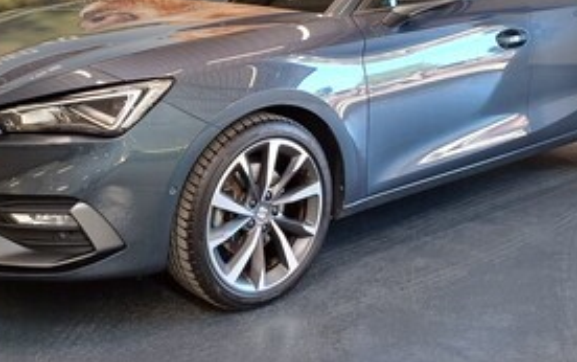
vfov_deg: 25.9
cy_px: 20
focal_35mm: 48
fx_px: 755
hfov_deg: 41.7
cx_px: 257
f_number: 1.8
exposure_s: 1/50
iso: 200
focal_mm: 4.65
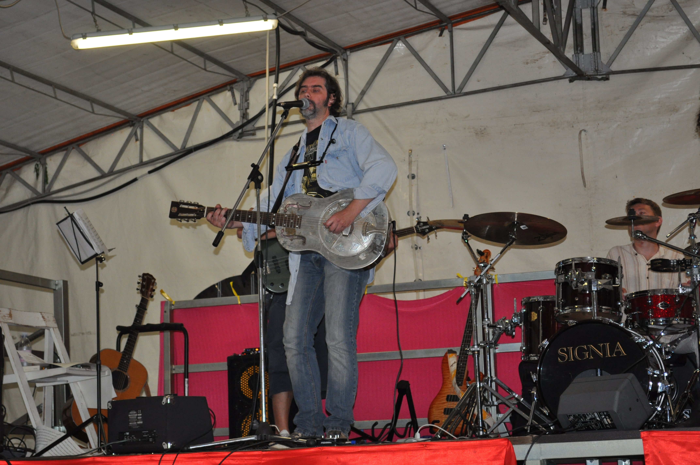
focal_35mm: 82
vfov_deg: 16.5
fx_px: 1602
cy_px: 232
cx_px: 350
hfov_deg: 24.6
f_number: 5.6
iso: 800
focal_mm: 55
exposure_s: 1/60
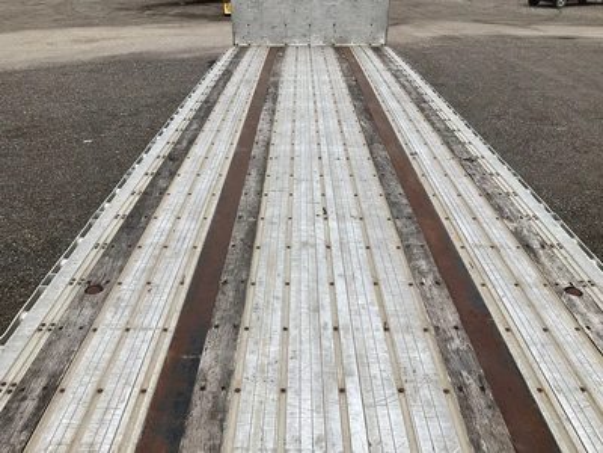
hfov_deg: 61.7
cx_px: 302
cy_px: 226
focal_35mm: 29
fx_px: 505
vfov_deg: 48.2
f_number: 1.8
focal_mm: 3
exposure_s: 1/2320
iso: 25
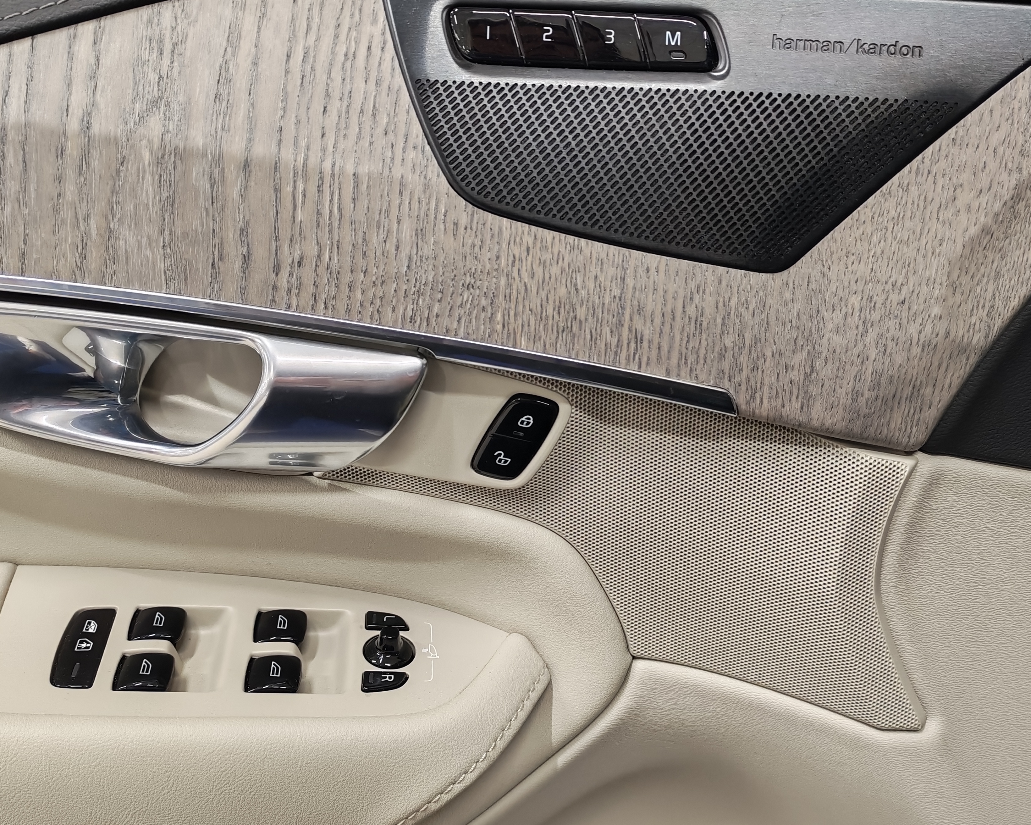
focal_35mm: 39
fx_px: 1190
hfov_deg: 46.8
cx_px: 533
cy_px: 383
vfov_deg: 38.2
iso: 1169
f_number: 1.9
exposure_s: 1/100
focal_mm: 6.12
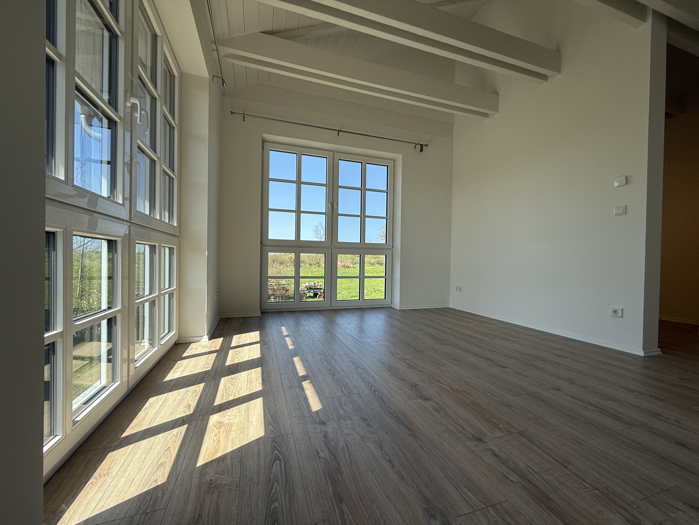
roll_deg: -0.8
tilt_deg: -0.8
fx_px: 283
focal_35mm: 14
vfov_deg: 85.7
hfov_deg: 102.1
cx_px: 350
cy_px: 262
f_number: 2.2
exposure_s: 1/448
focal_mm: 2.22
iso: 50
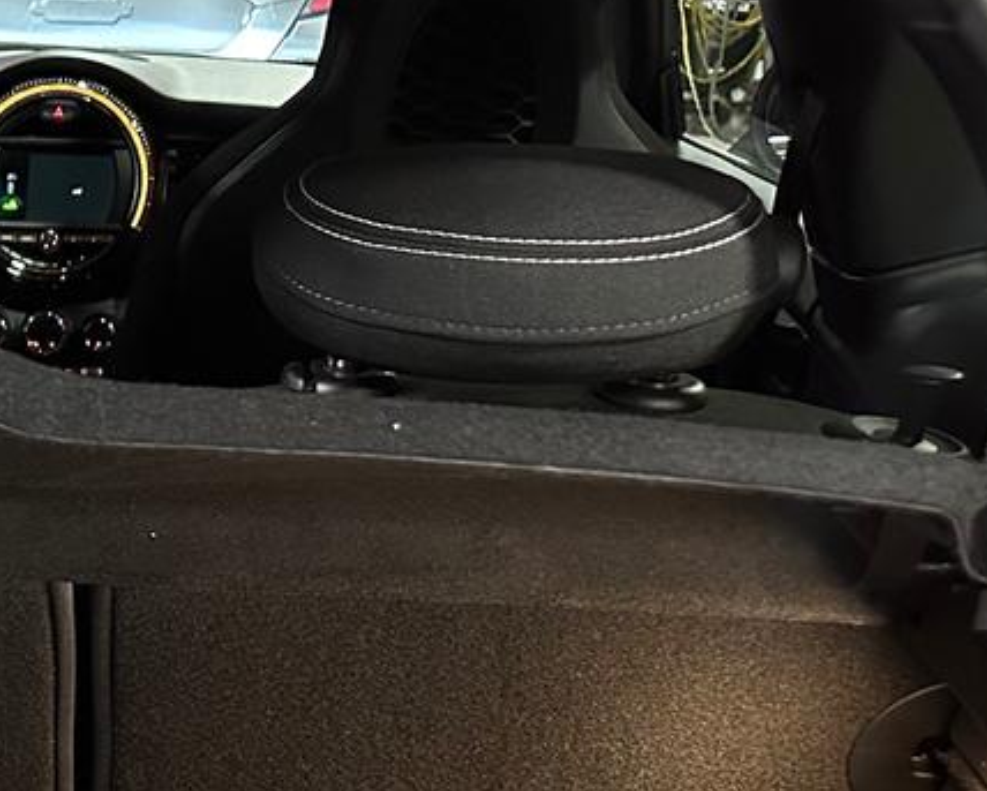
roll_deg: -0.8
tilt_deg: -28.3
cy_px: 869
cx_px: -159
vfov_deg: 20.8
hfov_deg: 24.8
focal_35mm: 70
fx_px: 2046
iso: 1250
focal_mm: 6.86
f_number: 1.78
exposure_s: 1/30
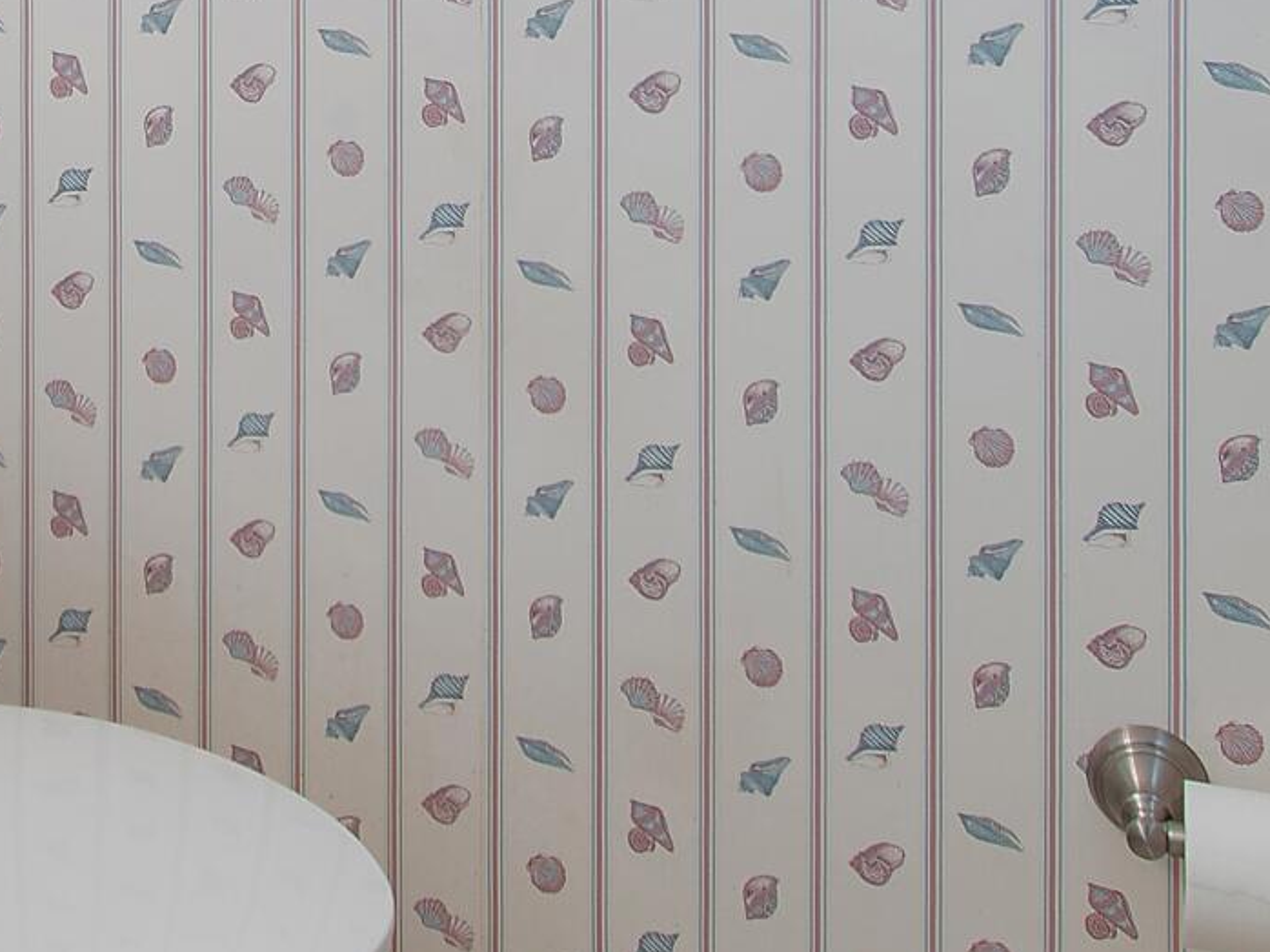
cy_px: -377
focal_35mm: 62
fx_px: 2274
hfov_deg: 29.7
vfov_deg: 20.9
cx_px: 84
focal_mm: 10
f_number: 4.5
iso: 100
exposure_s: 1/30
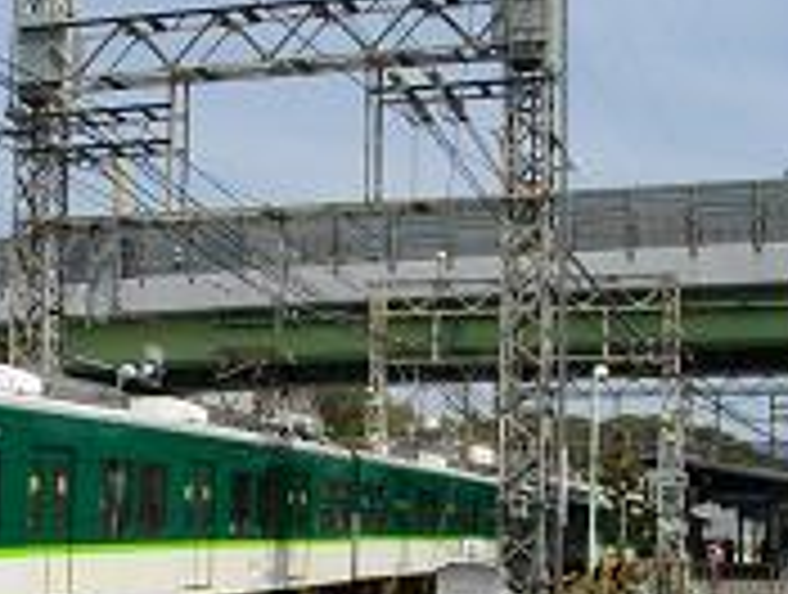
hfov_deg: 27.2
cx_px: 254
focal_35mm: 71
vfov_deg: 20.6
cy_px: 477
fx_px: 1620
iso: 100
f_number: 5.5
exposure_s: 1/640
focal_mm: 5.7
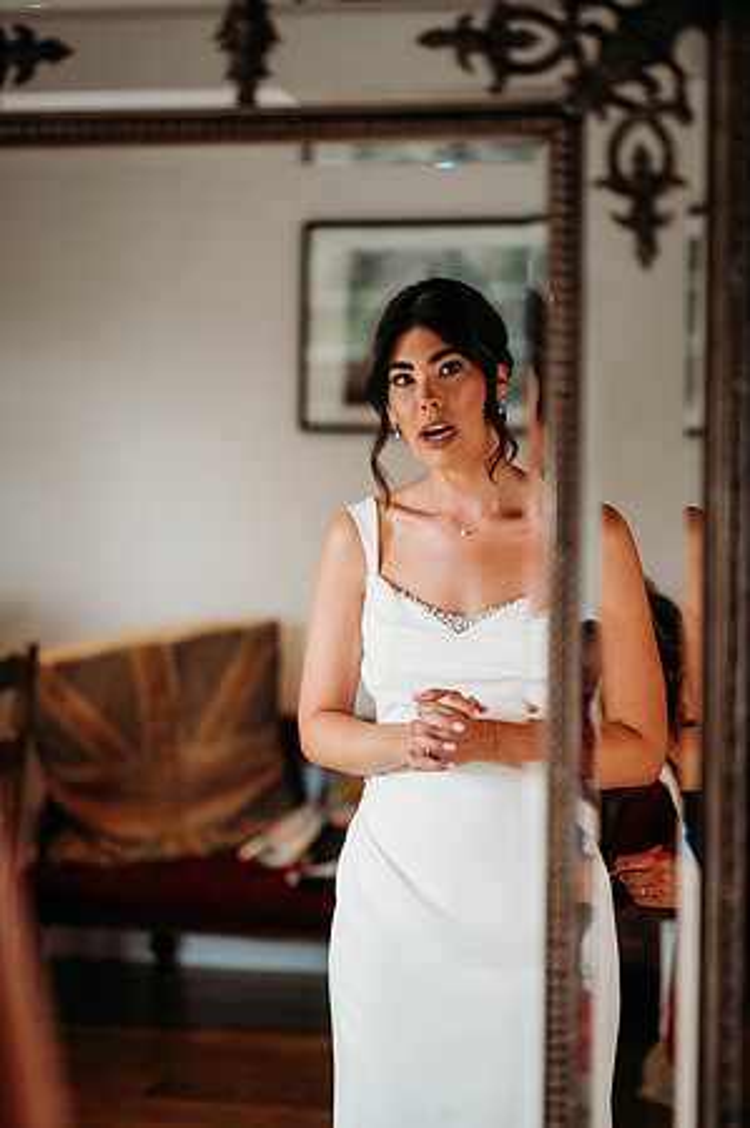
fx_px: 2662
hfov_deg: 16.0
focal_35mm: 85
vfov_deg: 23.9
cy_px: 564
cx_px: 375
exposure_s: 1/200
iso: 280
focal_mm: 85
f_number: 1.8
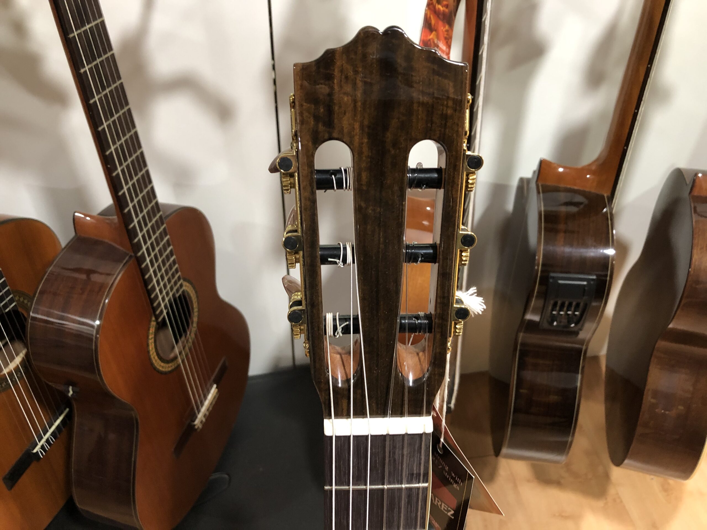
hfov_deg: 63.4
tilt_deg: -41.2
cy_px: 265
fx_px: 572
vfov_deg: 49.7
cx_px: 354
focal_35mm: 28
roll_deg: -0.9
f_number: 1.8
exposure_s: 1/11
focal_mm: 3.99
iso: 100
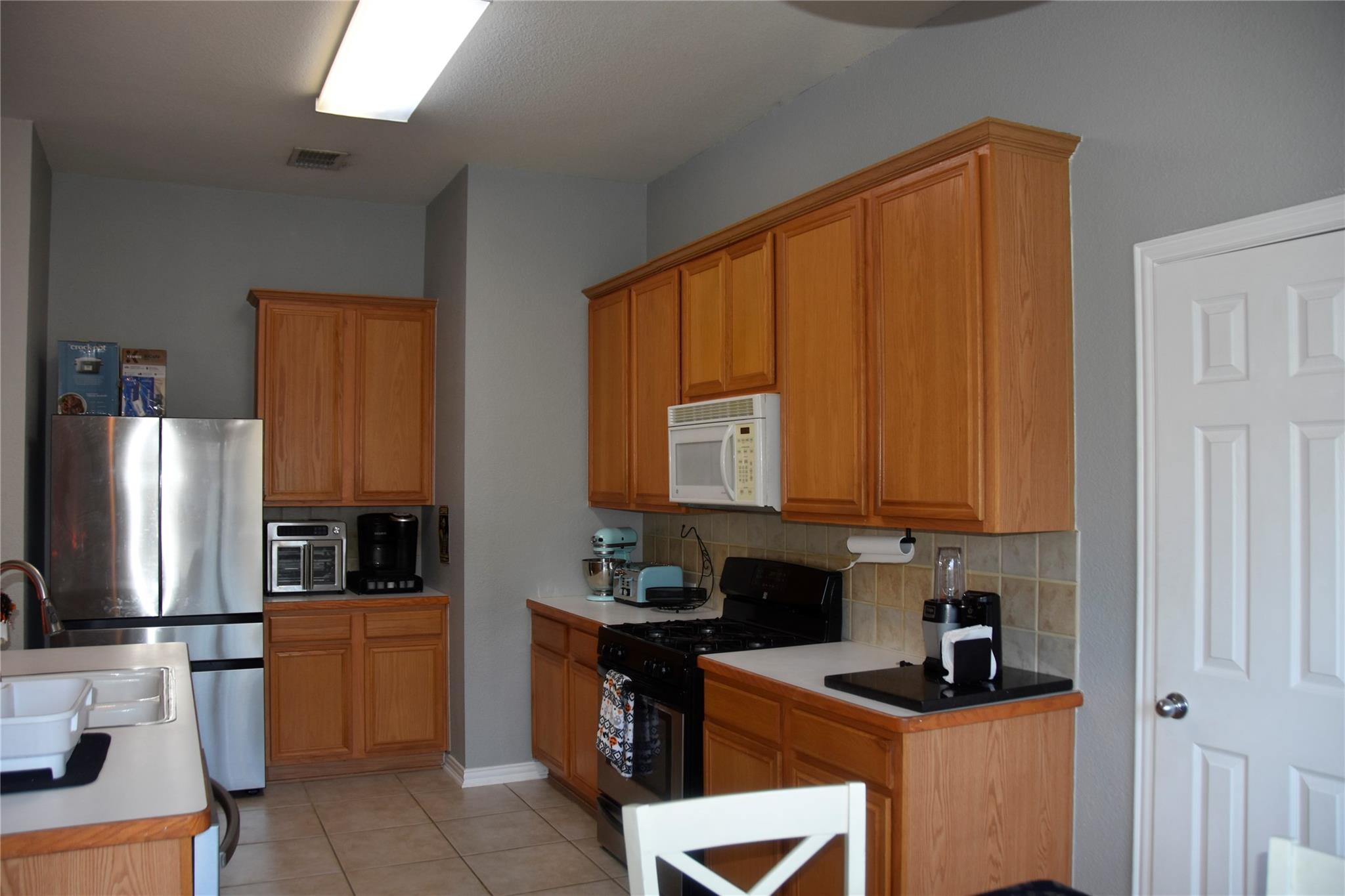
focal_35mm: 27
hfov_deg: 67.4
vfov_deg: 47.9
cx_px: 672
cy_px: 448
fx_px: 1009
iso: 400
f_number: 3.5
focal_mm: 18
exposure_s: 1/60
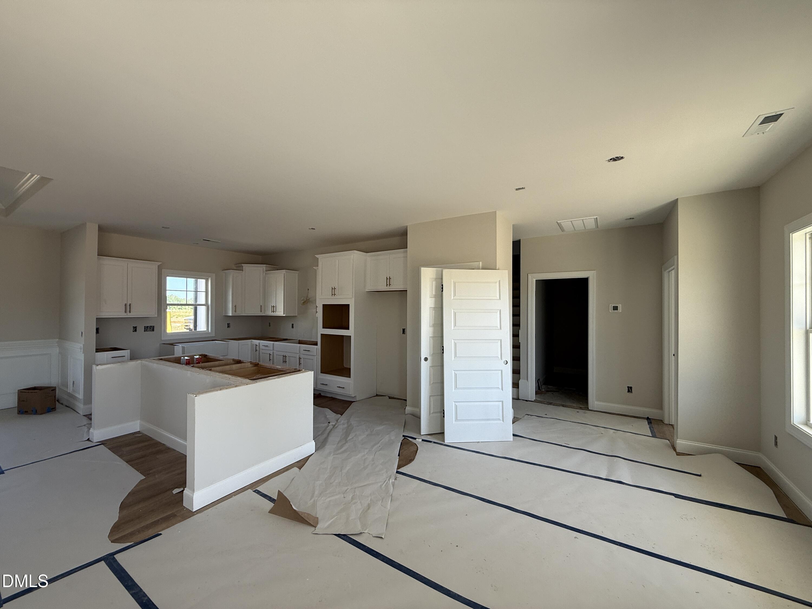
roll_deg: -0.2
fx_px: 328
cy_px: 304
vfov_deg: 85.7
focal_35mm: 14
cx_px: 406
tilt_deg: +0.9
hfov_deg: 102.1
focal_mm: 2.22
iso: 40
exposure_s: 1/114
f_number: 2.2
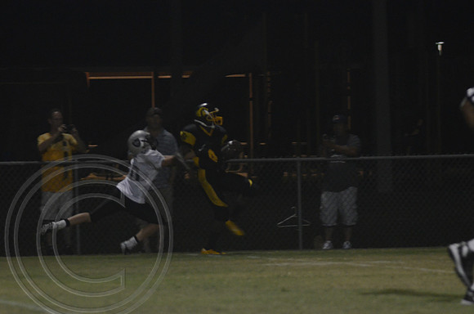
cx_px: 237
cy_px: 157
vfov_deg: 4.0
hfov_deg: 6.0
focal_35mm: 345
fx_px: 4533
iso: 3200
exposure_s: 1/160
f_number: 5.6
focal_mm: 230
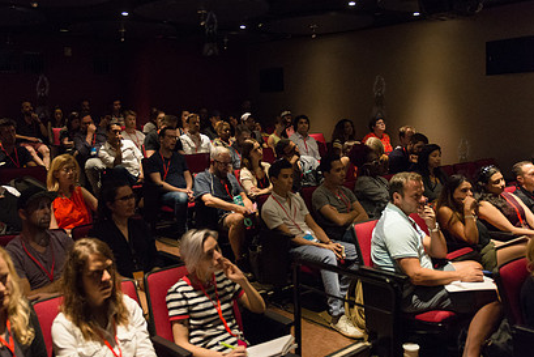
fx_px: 504
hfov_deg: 55.3
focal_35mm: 34
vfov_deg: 38.9
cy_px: 159
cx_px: 210
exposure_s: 1/200
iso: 4000
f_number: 2.8
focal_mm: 24
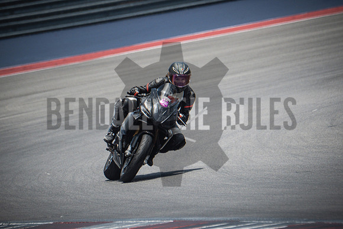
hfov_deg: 3.4
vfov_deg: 2.3
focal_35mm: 600
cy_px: 114
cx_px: 172
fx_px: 5718
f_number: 5.6
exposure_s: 1/2000
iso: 800
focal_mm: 400
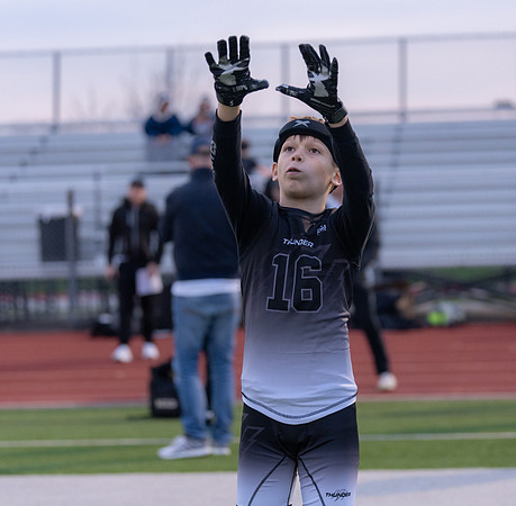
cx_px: 271
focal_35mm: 119
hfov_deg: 14.8
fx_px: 1987
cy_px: 249
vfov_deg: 14.5
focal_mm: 91
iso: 1000
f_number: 2.8
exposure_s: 1/1000
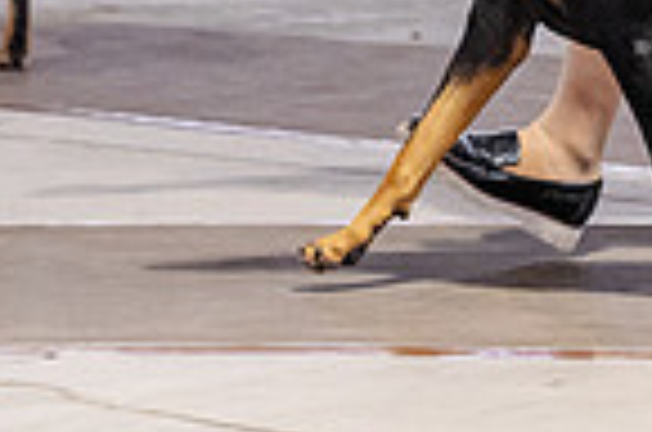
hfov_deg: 6.6
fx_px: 5656
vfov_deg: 4.3
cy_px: -376
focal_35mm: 313
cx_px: 634
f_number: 2.8
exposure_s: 1/400
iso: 6400
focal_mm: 78
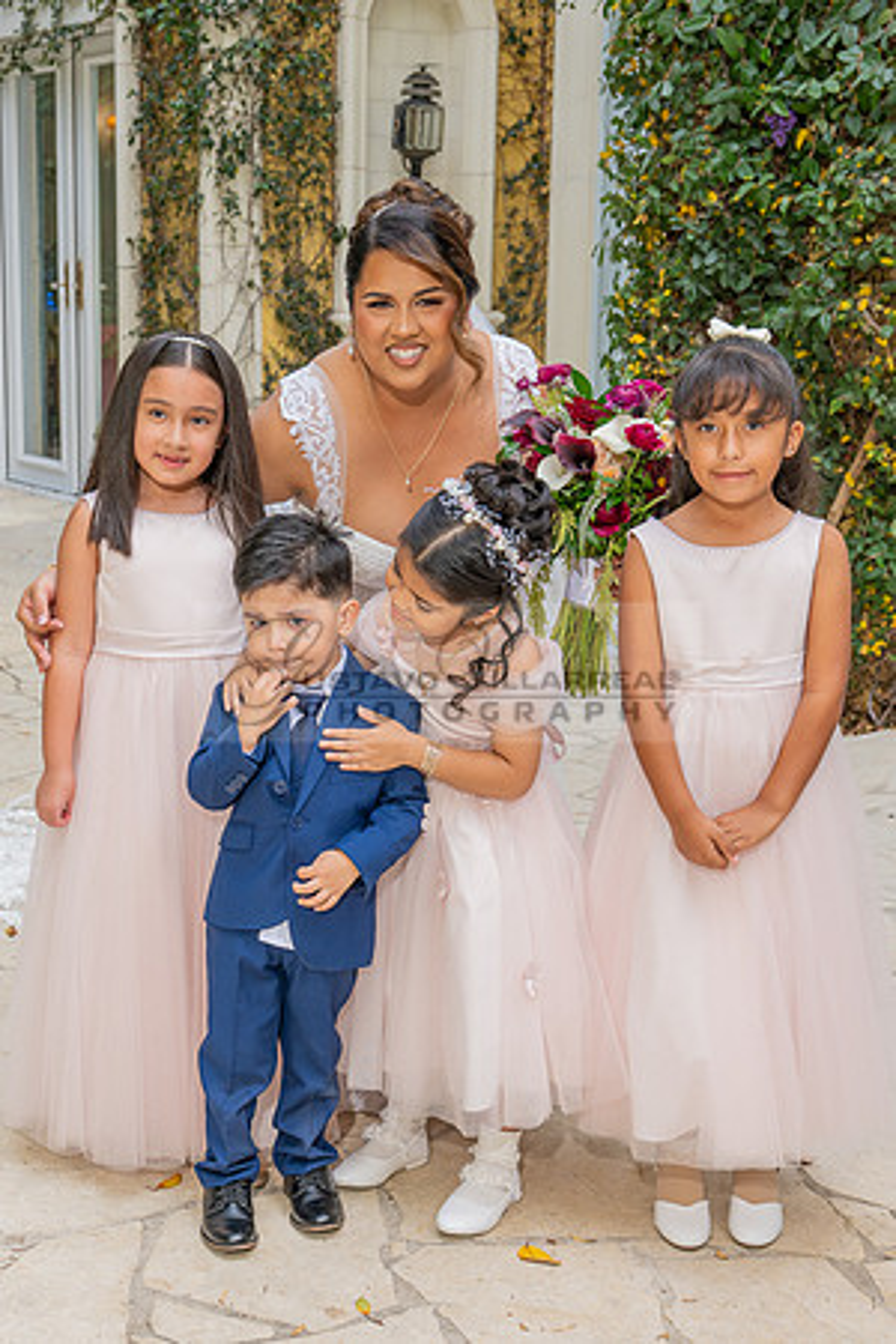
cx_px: 300
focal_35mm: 54
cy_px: 672
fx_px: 2016
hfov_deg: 24.9
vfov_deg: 36.9
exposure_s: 1/200
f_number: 5
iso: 200
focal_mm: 36
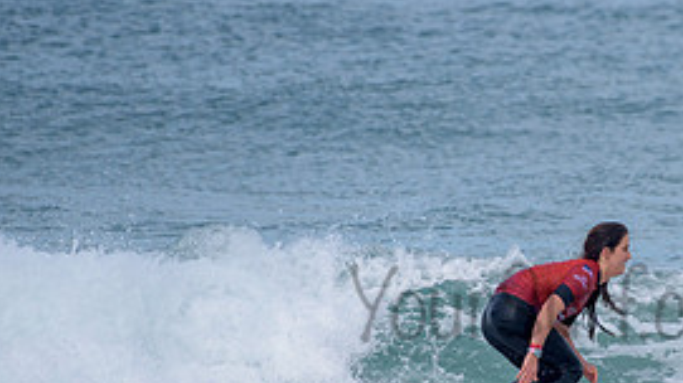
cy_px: 281
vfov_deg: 1.1
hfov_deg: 1.9
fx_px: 20288
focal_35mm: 1121
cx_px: 610
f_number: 6.3
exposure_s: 1/2500
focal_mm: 500
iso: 250
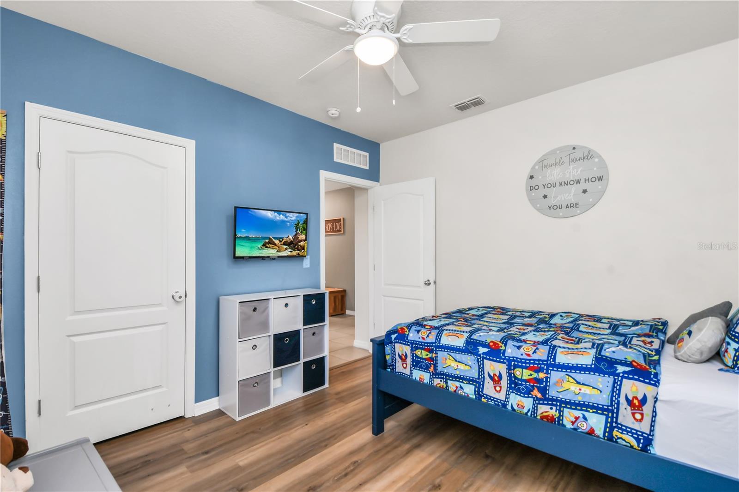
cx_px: 370
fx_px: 308
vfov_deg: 77.3
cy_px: 246
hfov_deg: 100.4
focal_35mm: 15
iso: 100
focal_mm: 10
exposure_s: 1/4
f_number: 7.1
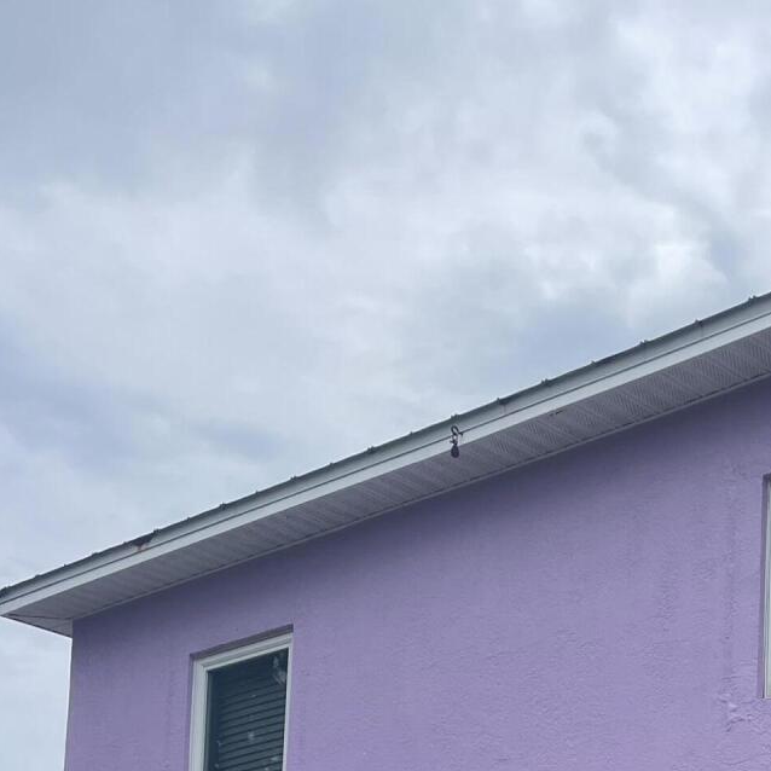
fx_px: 1814
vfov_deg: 20.9
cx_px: 806
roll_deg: -0.7
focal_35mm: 72
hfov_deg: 22.8
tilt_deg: +6.1
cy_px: 1111
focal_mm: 4.2
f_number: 1.6
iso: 32
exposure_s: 1/3509
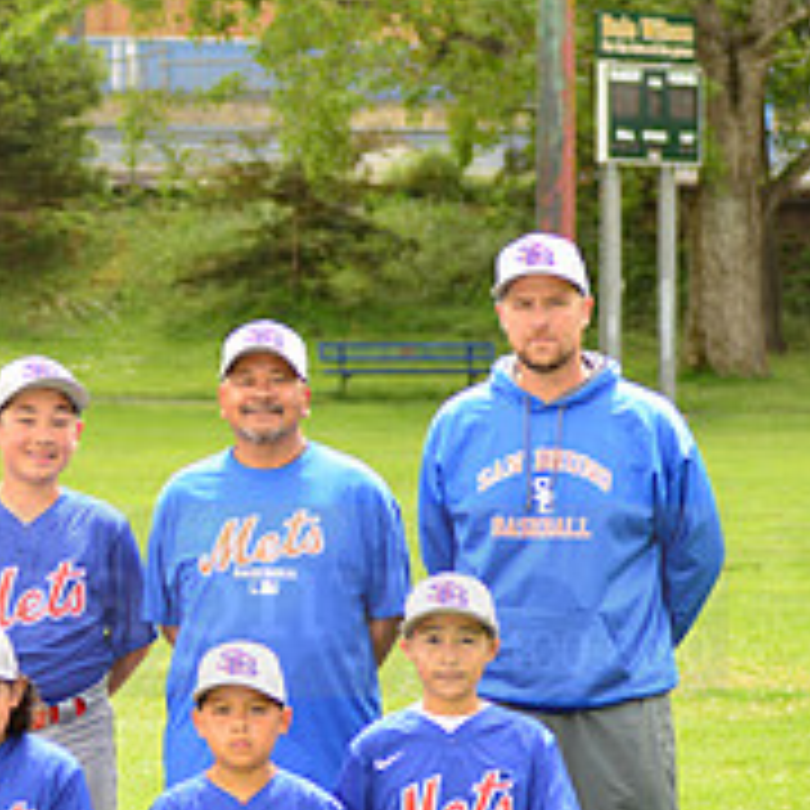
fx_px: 5798
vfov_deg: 8.0
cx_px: -144
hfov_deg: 7.9
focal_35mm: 219
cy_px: 565
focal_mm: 80
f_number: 5
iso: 125
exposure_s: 1/250
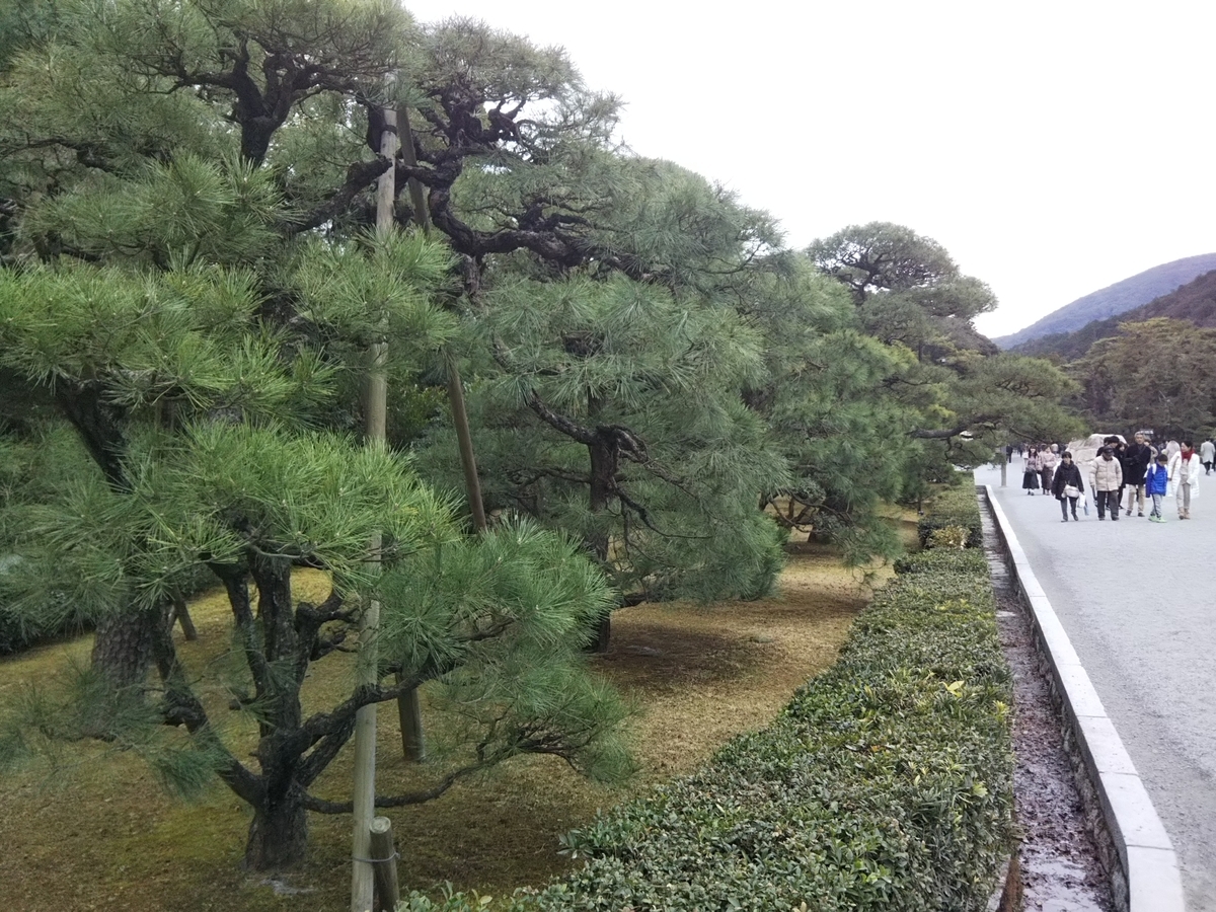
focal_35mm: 30
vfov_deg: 46.8
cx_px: 608
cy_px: 456
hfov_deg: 60.0
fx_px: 1054
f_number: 2.2
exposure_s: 1/120
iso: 50
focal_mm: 4
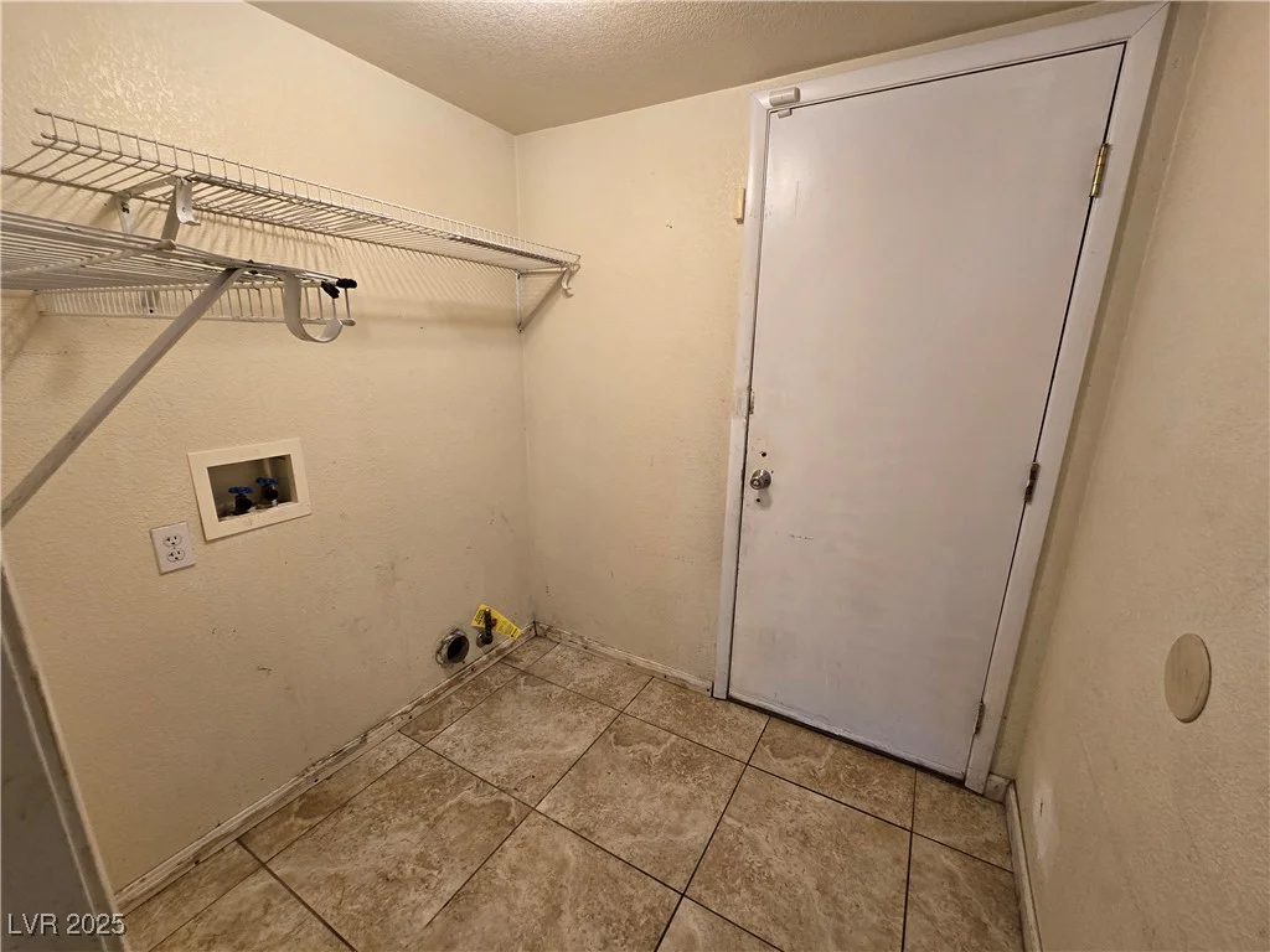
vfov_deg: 89.9
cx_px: 635
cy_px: 476
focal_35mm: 13
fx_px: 477
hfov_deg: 106.2
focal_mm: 2.2
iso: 125
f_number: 2.2
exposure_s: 1/60
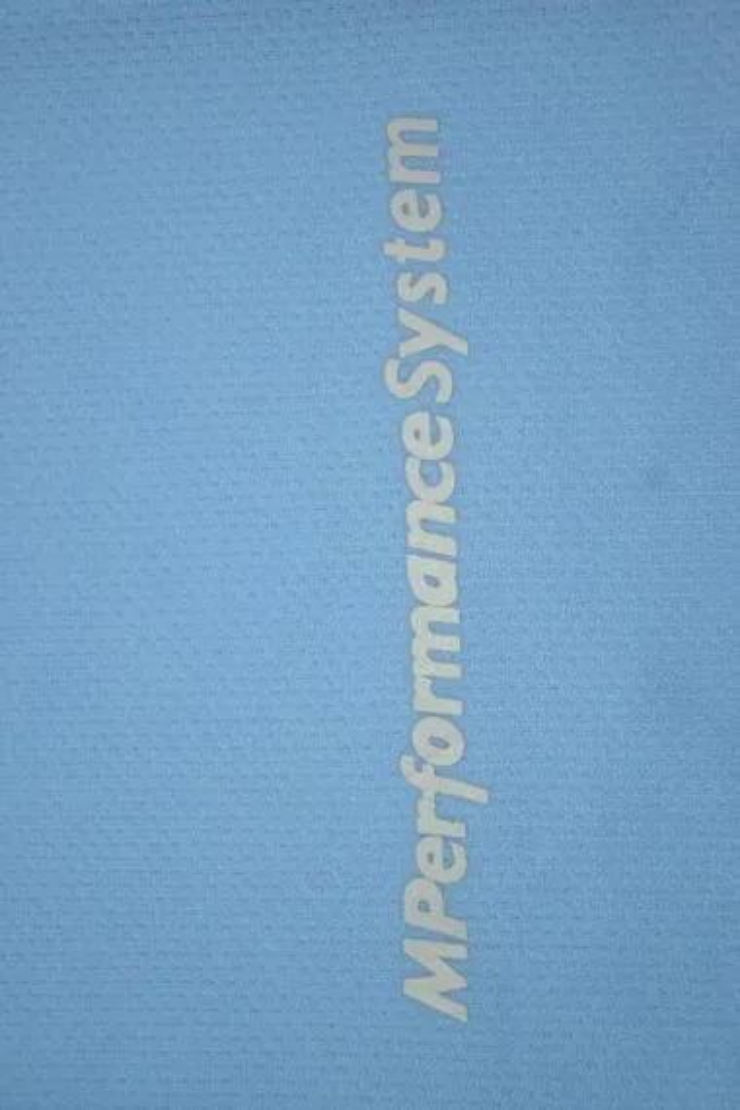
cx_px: 370
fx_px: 2544
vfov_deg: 24.6
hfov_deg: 16.6
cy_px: 555
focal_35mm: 82
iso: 200
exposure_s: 1/60
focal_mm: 55
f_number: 5.6
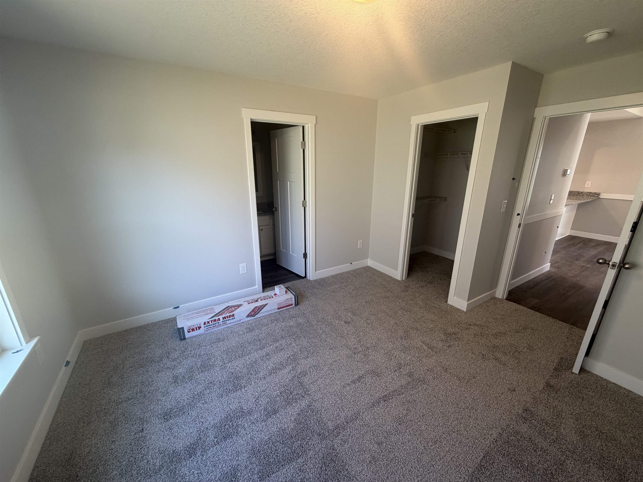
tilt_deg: -17.0
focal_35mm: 14
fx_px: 260
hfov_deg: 102.1
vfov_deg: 85.7
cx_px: 322
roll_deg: +0.2
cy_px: 241
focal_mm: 2.22
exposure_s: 1/120
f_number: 2.2
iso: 200
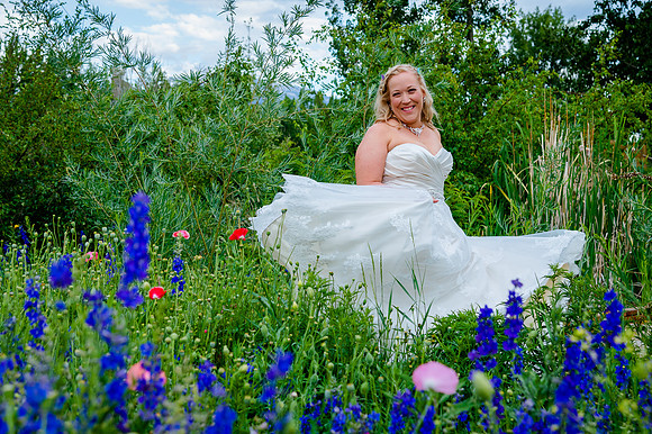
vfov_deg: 21.4
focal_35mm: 63
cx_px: 329
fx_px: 1149
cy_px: 168
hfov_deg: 31.7
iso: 640
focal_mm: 48
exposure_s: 1/500
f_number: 5
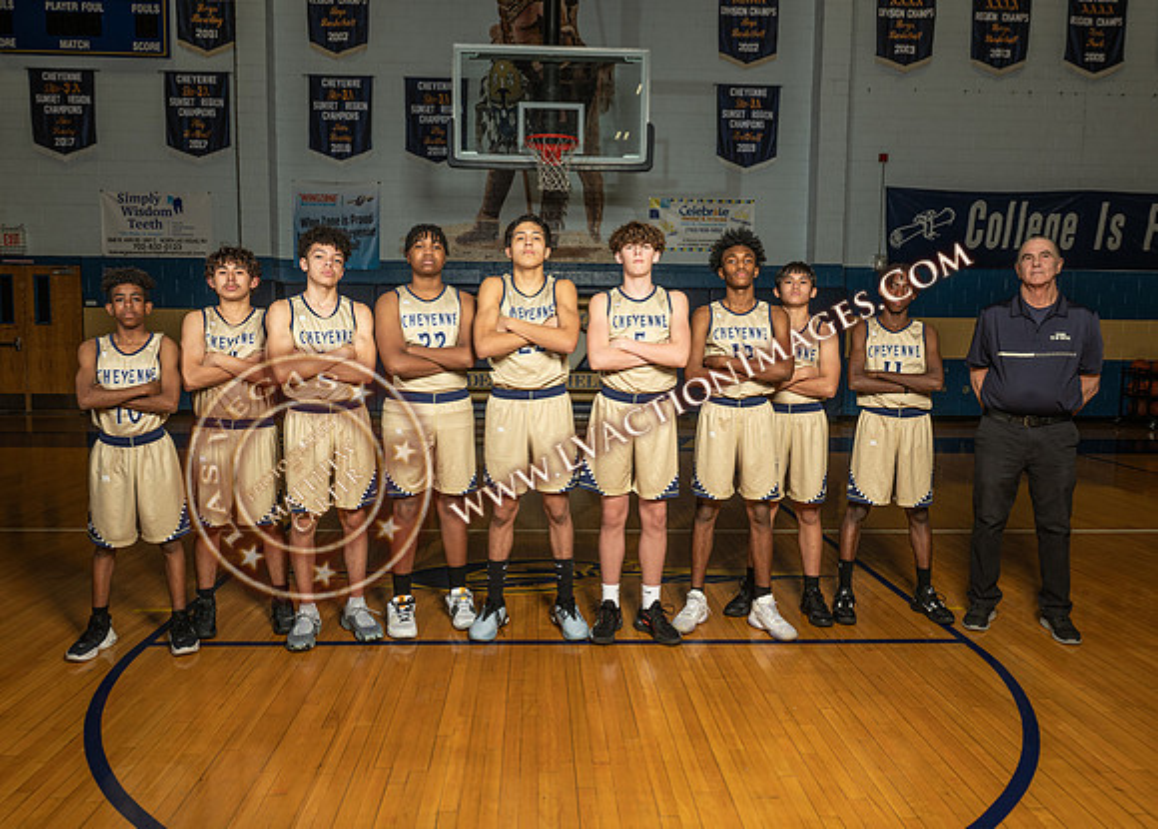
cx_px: 567
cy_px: 415
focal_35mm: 27
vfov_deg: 49.2
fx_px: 904
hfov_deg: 65.3
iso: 125
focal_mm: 26
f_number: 7.1
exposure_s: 1/125
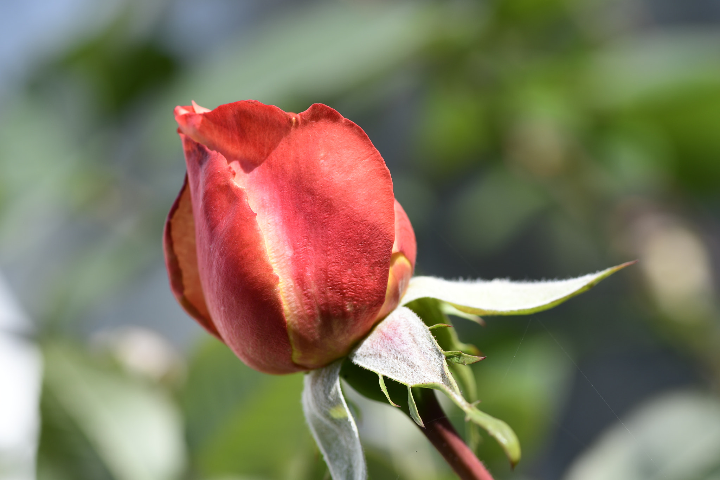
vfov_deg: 8.7
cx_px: 360
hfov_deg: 13.0
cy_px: 240
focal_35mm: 158
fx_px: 3150
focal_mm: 105
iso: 100
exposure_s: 1/200
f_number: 8
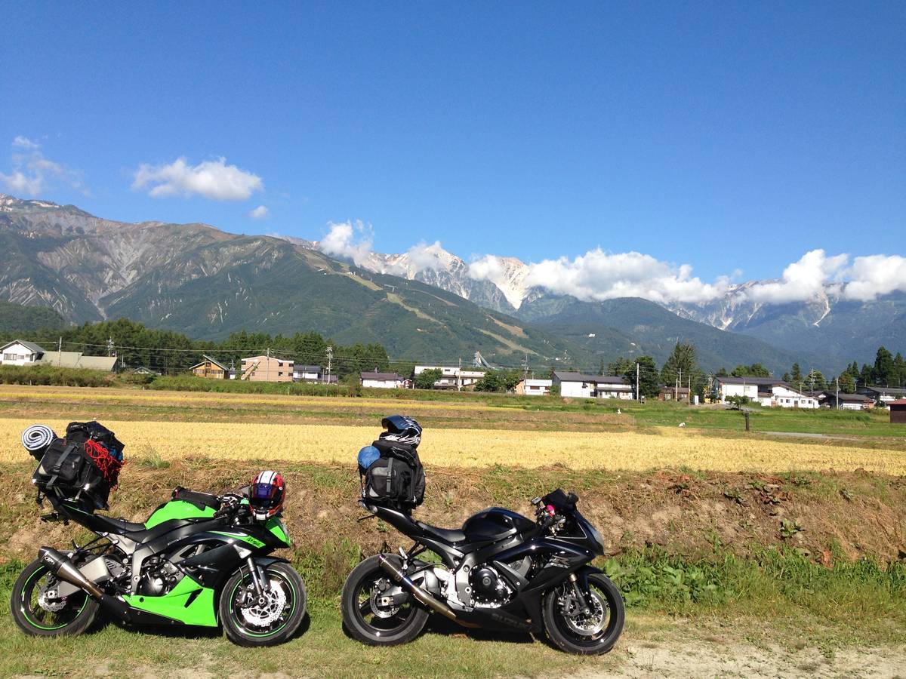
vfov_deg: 42.9
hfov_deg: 55.4
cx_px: 453
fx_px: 864
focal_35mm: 33
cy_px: 340
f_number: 2.4
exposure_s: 1/1391
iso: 50
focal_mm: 4.12
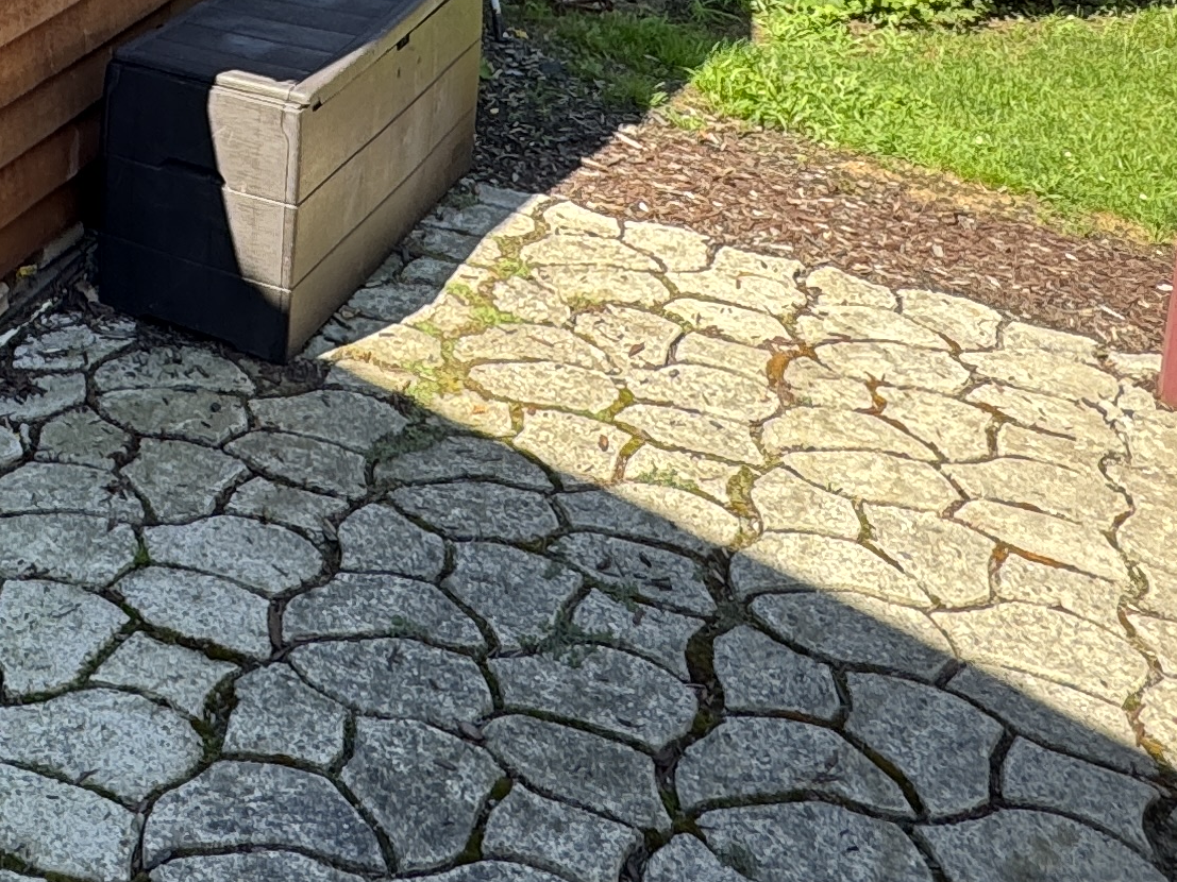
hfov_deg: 34.7
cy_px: -290
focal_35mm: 51
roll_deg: +1.2
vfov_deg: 24.6
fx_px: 1734
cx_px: 50
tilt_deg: -11.5
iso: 40
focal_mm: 2.22
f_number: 2.2
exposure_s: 1/256
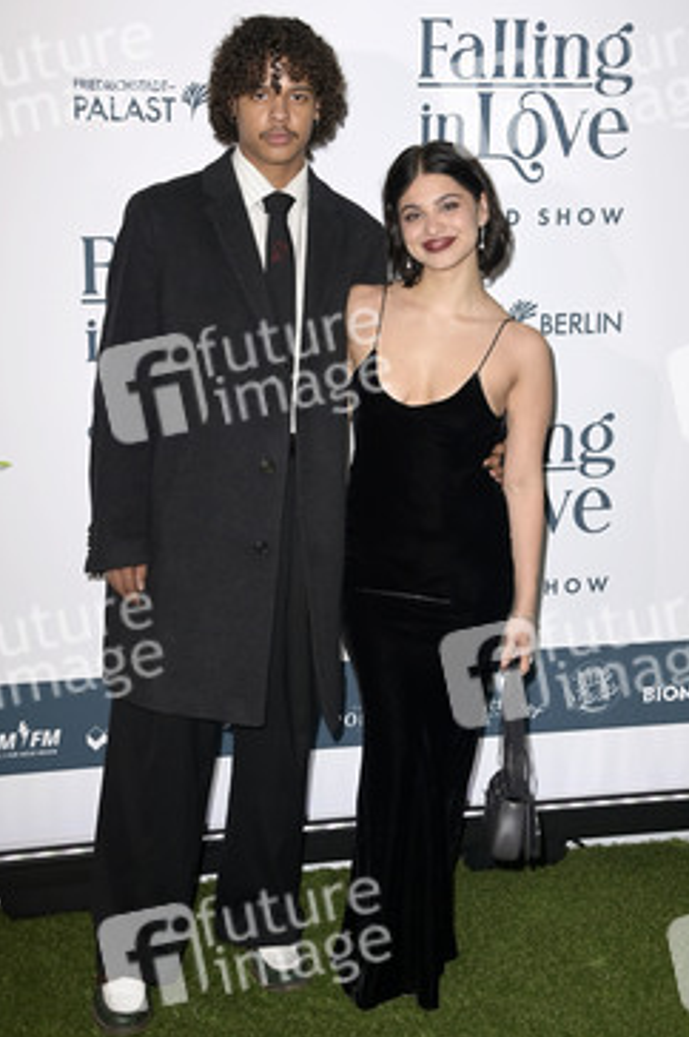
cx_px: 327
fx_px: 1582
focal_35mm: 55
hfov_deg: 24.6
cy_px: 518
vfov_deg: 36.3
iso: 640
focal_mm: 50
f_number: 6.3
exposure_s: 1/250
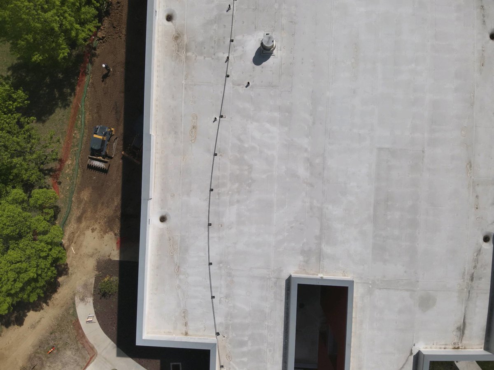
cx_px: 247
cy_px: 185
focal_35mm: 24
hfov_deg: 71.6
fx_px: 343
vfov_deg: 56.8
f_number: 2.8
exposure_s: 1/3000
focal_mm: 4.4
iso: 100
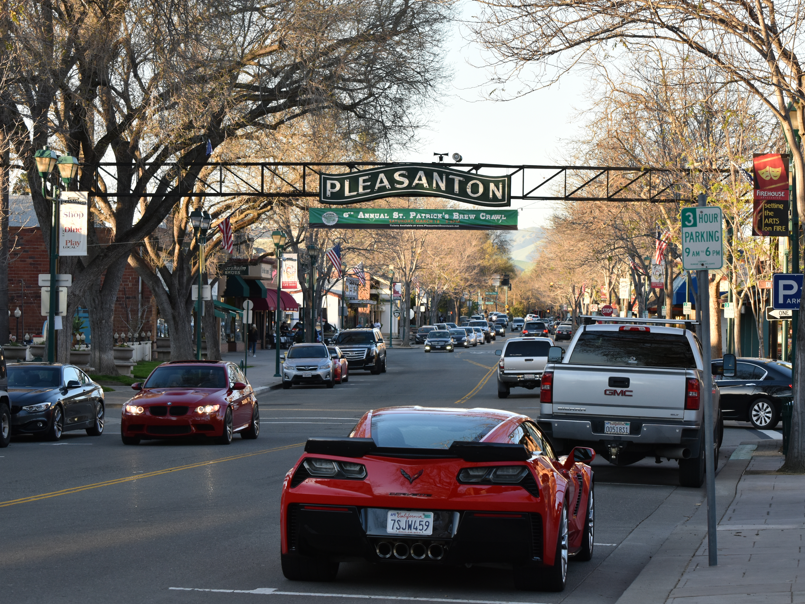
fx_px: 2651
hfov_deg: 17.3
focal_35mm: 114
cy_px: 301
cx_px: 427
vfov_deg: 13.0
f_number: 7.1
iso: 400
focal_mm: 70
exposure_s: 1/200
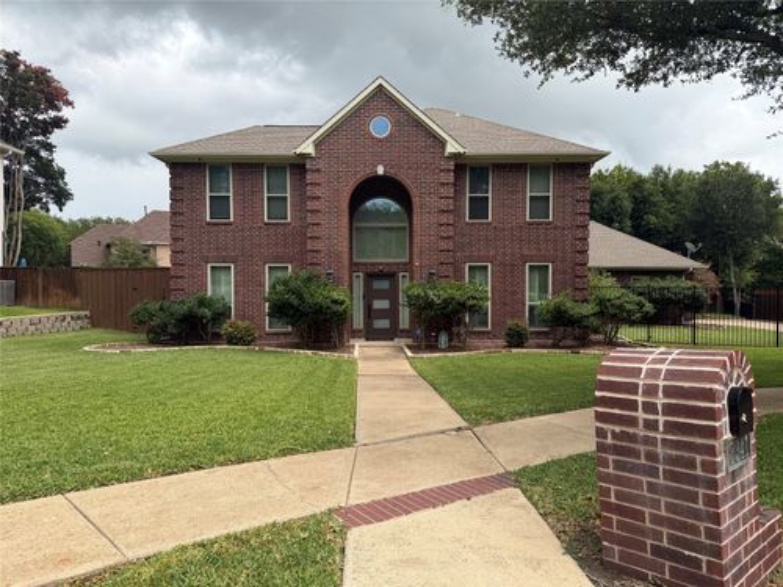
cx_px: 392
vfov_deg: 56.8
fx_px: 543
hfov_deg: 71.6
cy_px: 294
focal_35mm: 24
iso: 80
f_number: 1.78
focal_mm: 6.76
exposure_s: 1/3584
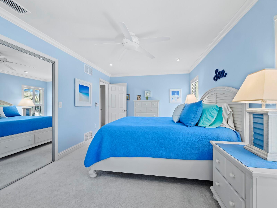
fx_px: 112
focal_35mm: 14
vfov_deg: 85.7
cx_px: 138
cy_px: 104
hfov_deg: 102.0
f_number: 11
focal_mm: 7
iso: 400
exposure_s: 1/2
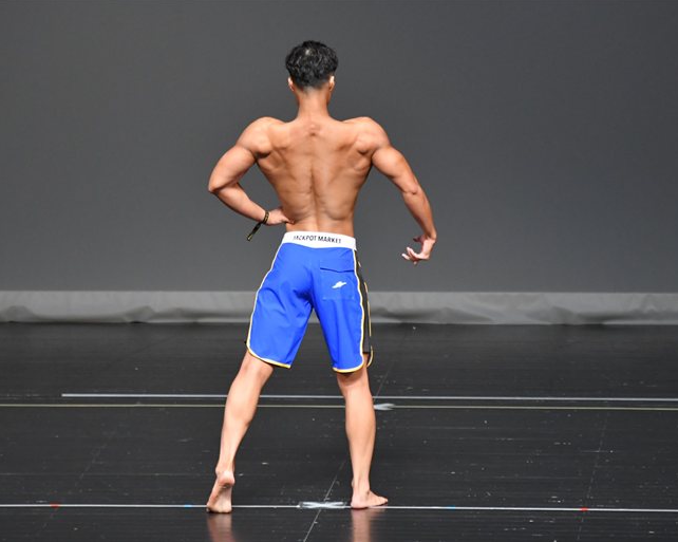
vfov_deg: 4.3
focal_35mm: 357
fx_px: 7160
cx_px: 341
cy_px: 270
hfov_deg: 5.4
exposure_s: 1/400
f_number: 5.6
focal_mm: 210
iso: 3200
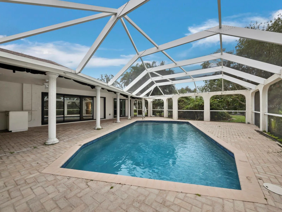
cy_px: 106
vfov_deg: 85.7
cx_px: 141
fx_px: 114
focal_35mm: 14
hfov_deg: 102.0
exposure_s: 1/50
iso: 400
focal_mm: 7
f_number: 11
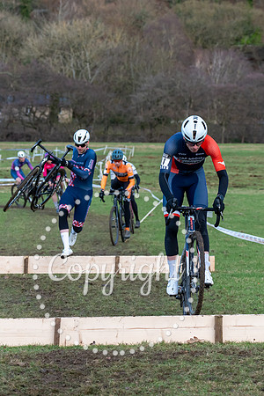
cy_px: 205
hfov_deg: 11.6
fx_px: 1296
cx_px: 191
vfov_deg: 17.4
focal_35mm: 118
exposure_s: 1/1000
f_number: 4
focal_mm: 70
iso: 2000
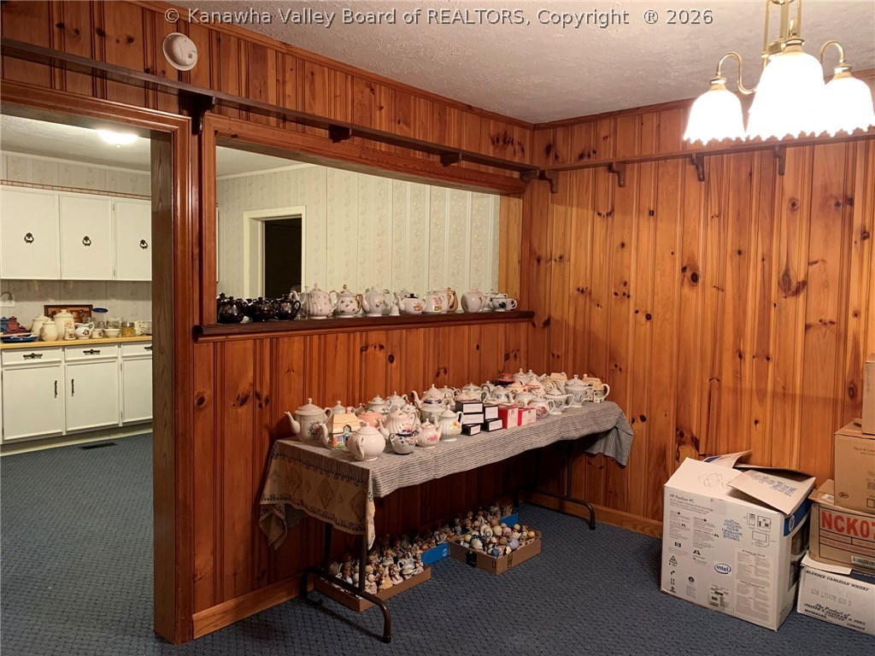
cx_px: 438
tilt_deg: -3.7
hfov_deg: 67.3
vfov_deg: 53.1
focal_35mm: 26
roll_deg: -1.0
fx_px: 657
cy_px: 328
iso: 320
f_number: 1.8
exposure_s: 1/40
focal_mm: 4.25
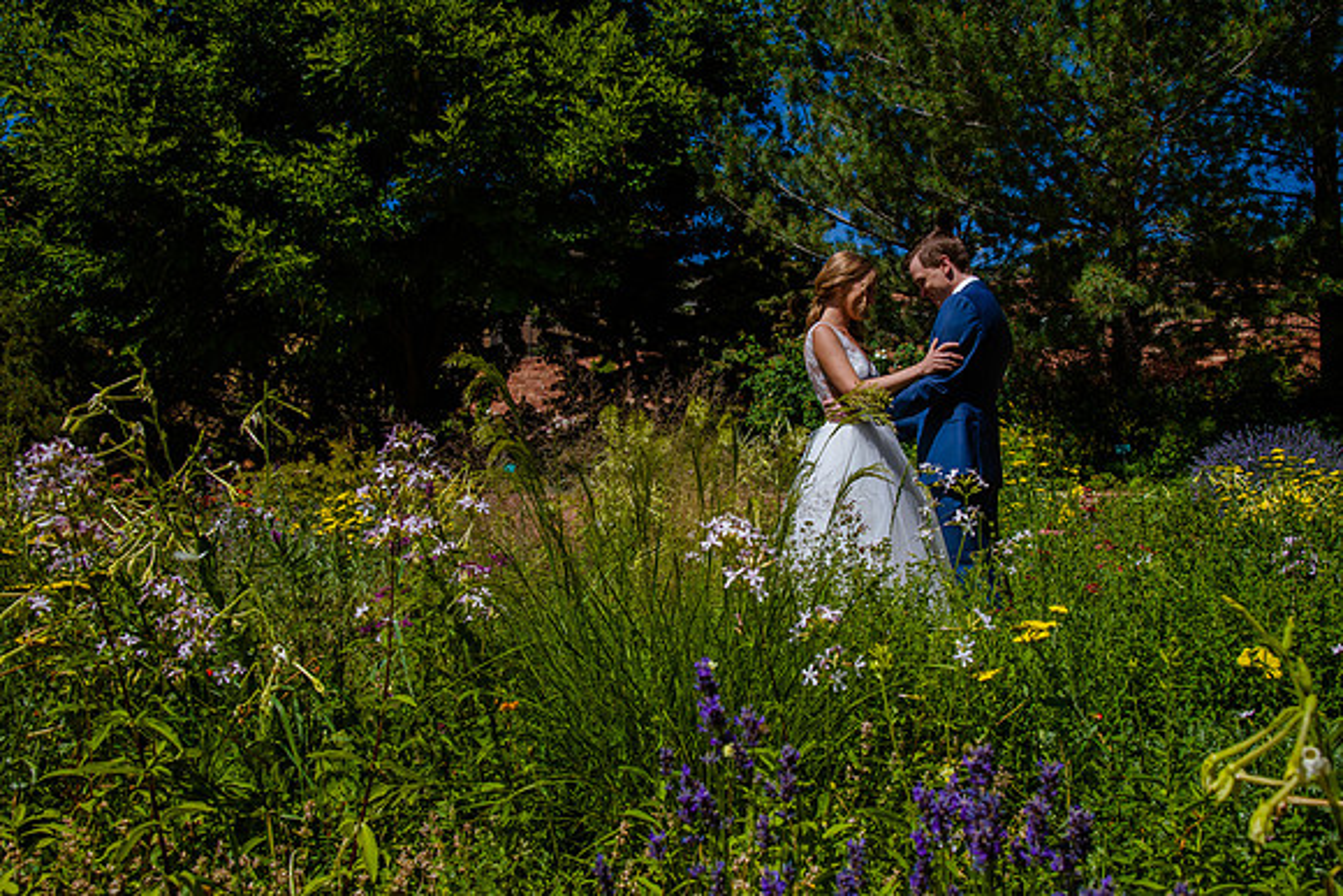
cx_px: 709
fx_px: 1379
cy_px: 423
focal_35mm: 37
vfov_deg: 36.0
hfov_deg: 51.9
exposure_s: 1/320
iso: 200
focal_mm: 35
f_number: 10
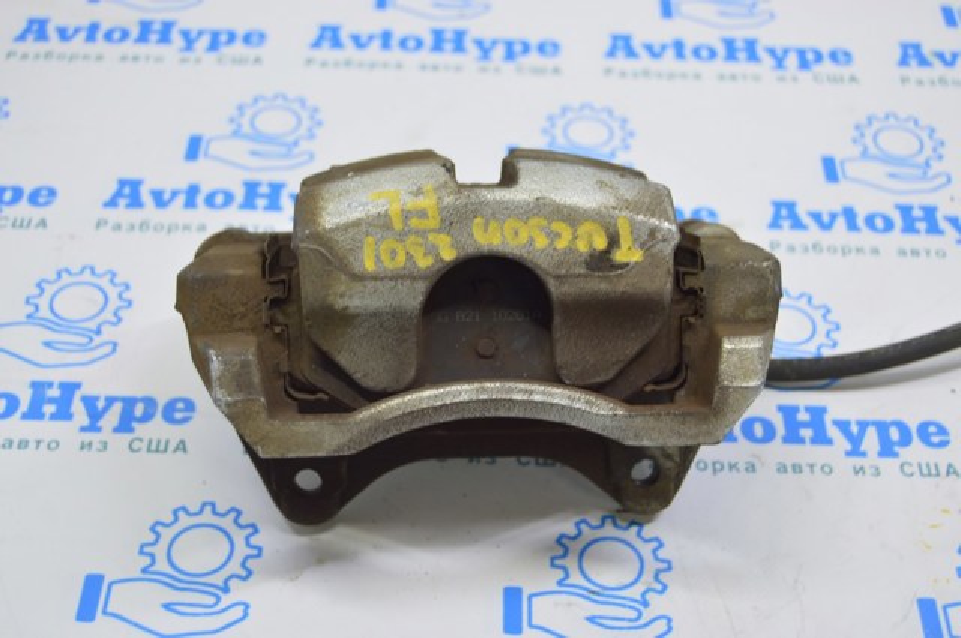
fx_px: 1520
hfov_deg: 35.1
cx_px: 480
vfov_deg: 23.7
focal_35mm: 57
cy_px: 319
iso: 400
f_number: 5.6
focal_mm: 38
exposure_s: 1/20
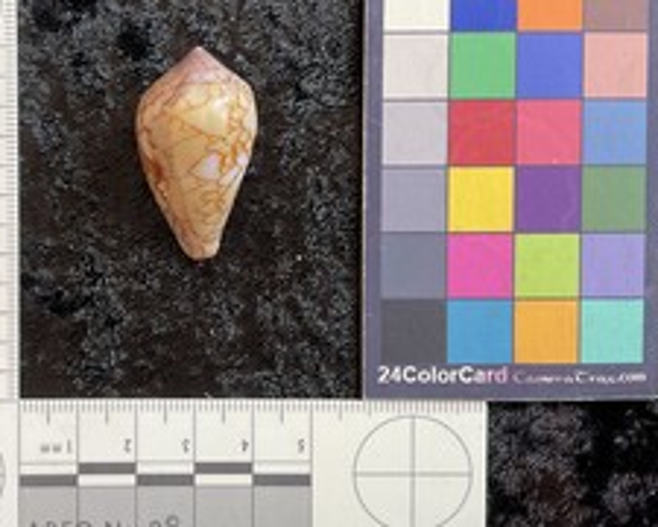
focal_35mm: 44
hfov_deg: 41.2
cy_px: 233
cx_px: 199
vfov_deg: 34.1
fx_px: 857
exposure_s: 1/120
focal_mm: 3
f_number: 1.8
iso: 40
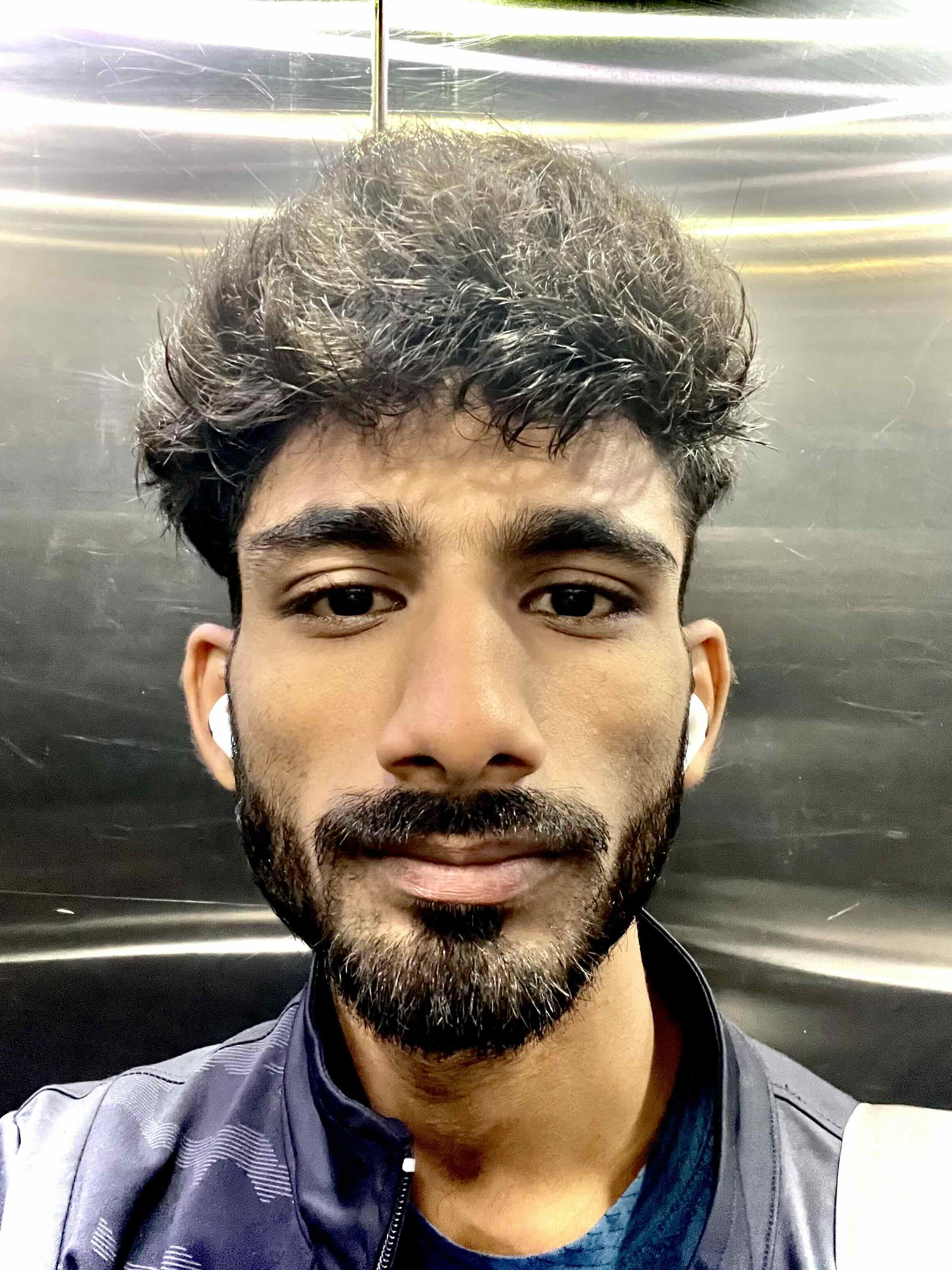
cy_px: 635
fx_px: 1100
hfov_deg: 46.8
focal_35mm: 30
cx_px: 476
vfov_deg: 60.0
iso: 800
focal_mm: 2.71
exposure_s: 1/27
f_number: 2.2
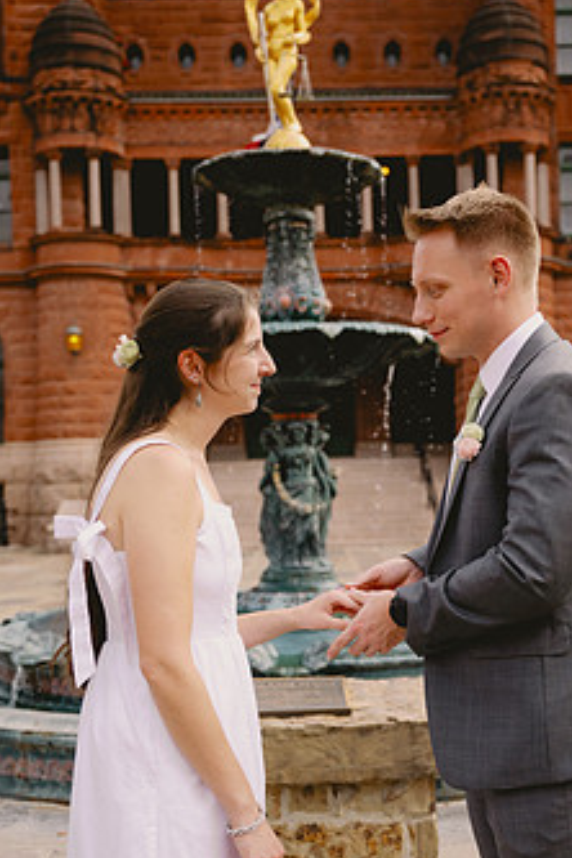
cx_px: 340
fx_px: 1192
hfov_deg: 26.9
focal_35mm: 50
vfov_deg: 39.5
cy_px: 502
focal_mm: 37
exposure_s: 1/4000
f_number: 3.2
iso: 500
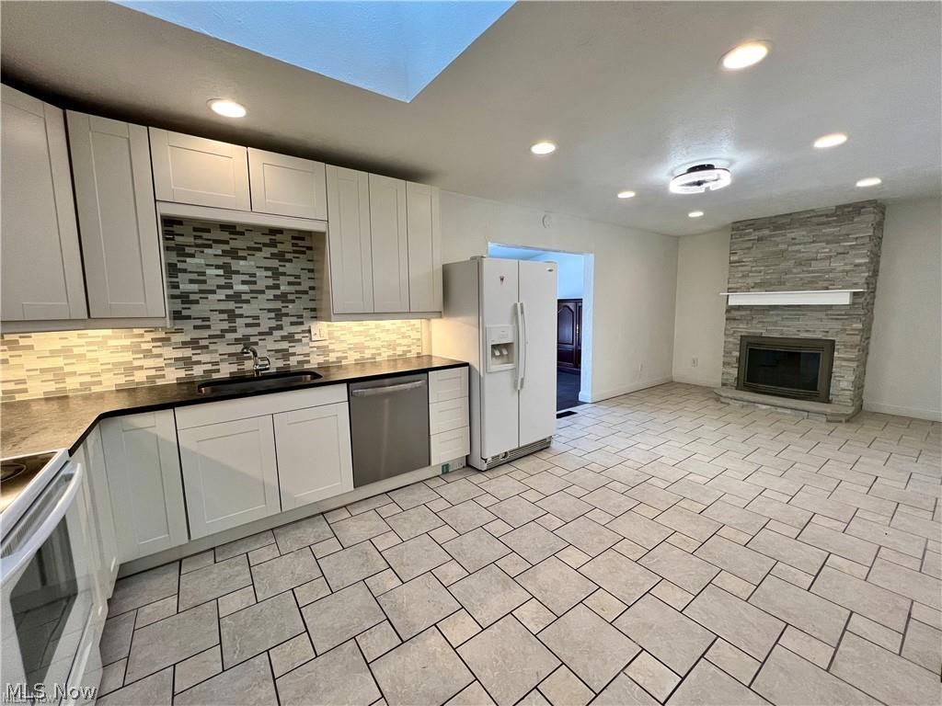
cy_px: 353
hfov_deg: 106.2
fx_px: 354
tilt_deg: -7.3
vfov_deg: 89.9
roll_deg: +1.9
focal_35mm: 13
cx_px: 471
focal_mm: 1.57
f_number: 1.8
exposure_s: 1/120
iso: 125
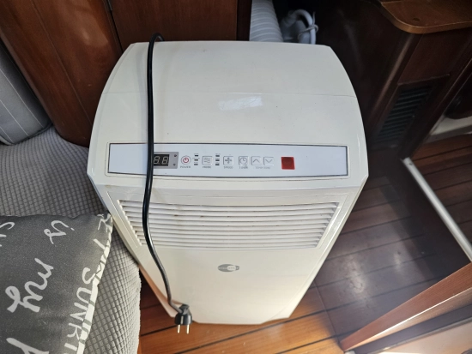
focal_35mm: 23
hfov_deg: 73.9
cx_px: 236
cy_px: 177
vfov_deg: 58.9
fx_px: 314
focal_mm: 6.3
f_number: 1.7
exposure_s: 1/190
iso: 160
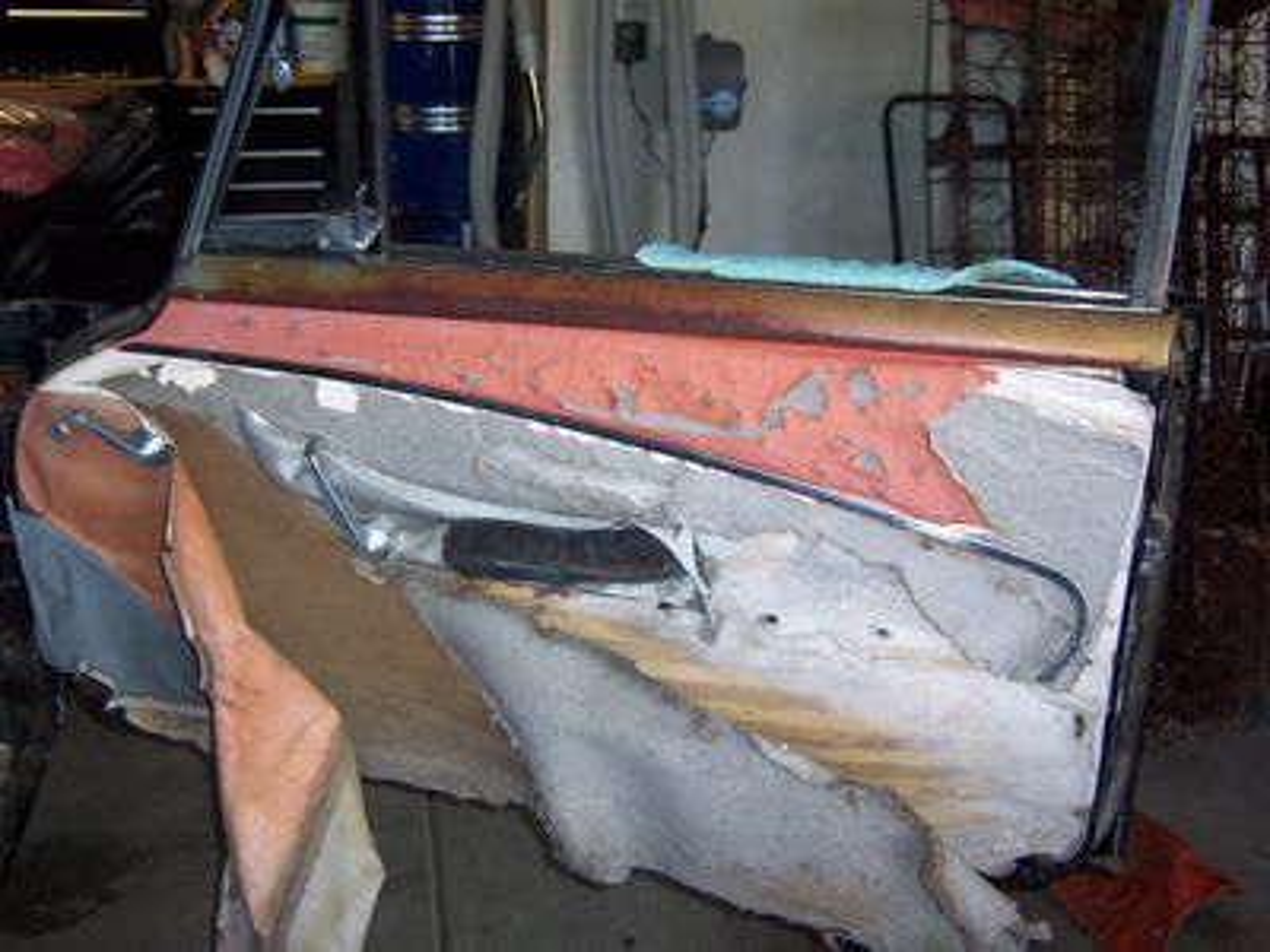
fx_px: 1321
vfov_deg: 39.7
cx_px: 635
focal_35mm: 36
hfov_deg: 51.4
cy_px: 476
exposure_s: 1/60
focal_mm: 5.6
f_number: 2.8
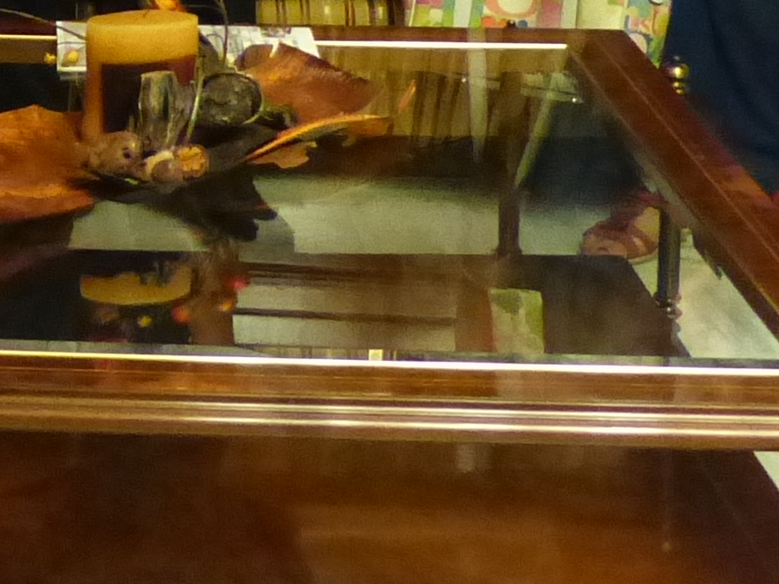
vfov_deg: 9.4
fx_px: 3398
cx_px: -447
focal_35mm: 151
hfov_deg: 12.3
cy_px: -466
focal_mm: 5.7
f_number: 2.8
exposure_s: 1/50
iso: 800
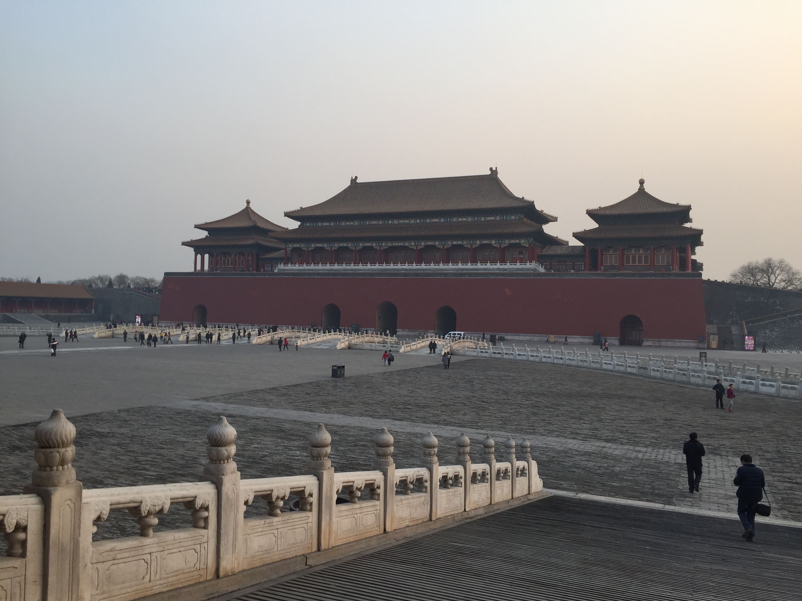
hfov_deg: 61.7
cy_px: 300
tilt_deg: +1.9
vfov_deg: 48.2
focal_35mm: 29
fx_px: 672
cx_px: 401
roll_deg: -1.5
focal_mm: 4.15
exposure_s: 1/482
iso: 32
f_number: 2.2
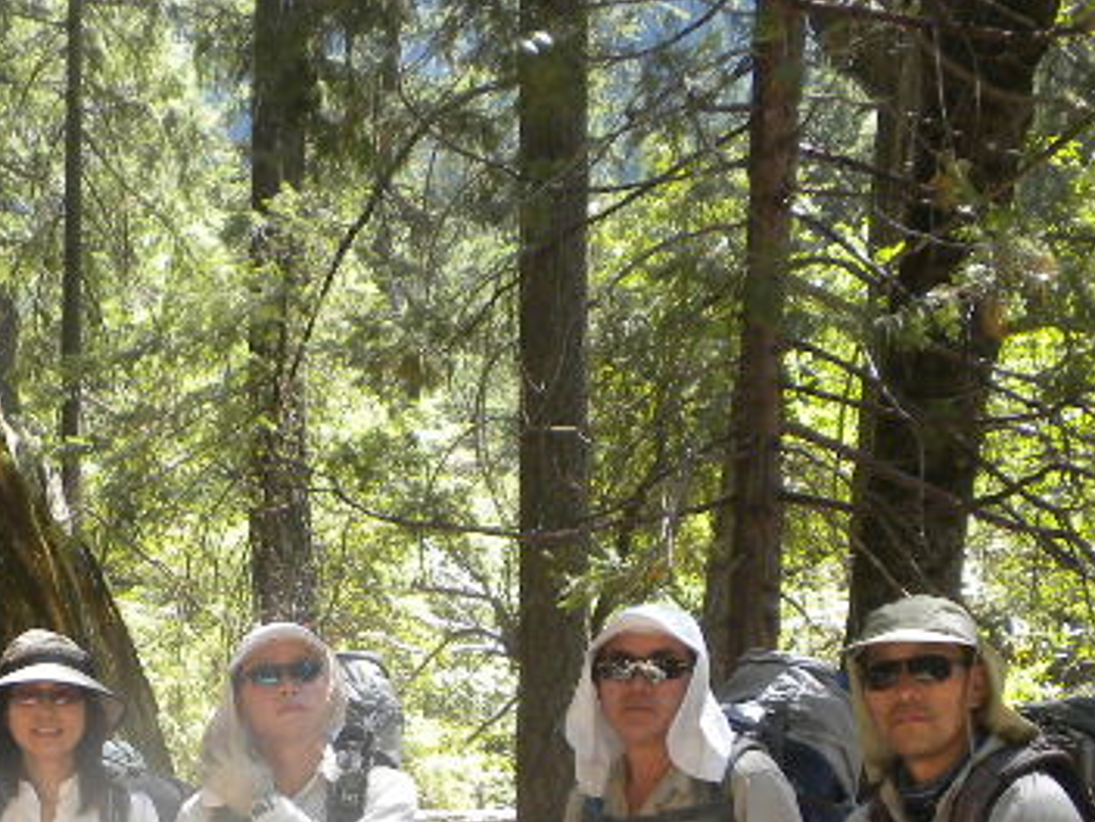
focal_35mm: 84
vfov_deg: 17.0
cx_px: 202
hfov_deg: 22.9
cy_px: 915
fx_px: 2657
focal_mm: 6.6
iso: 64
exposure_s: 1/75.4
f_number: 3.5
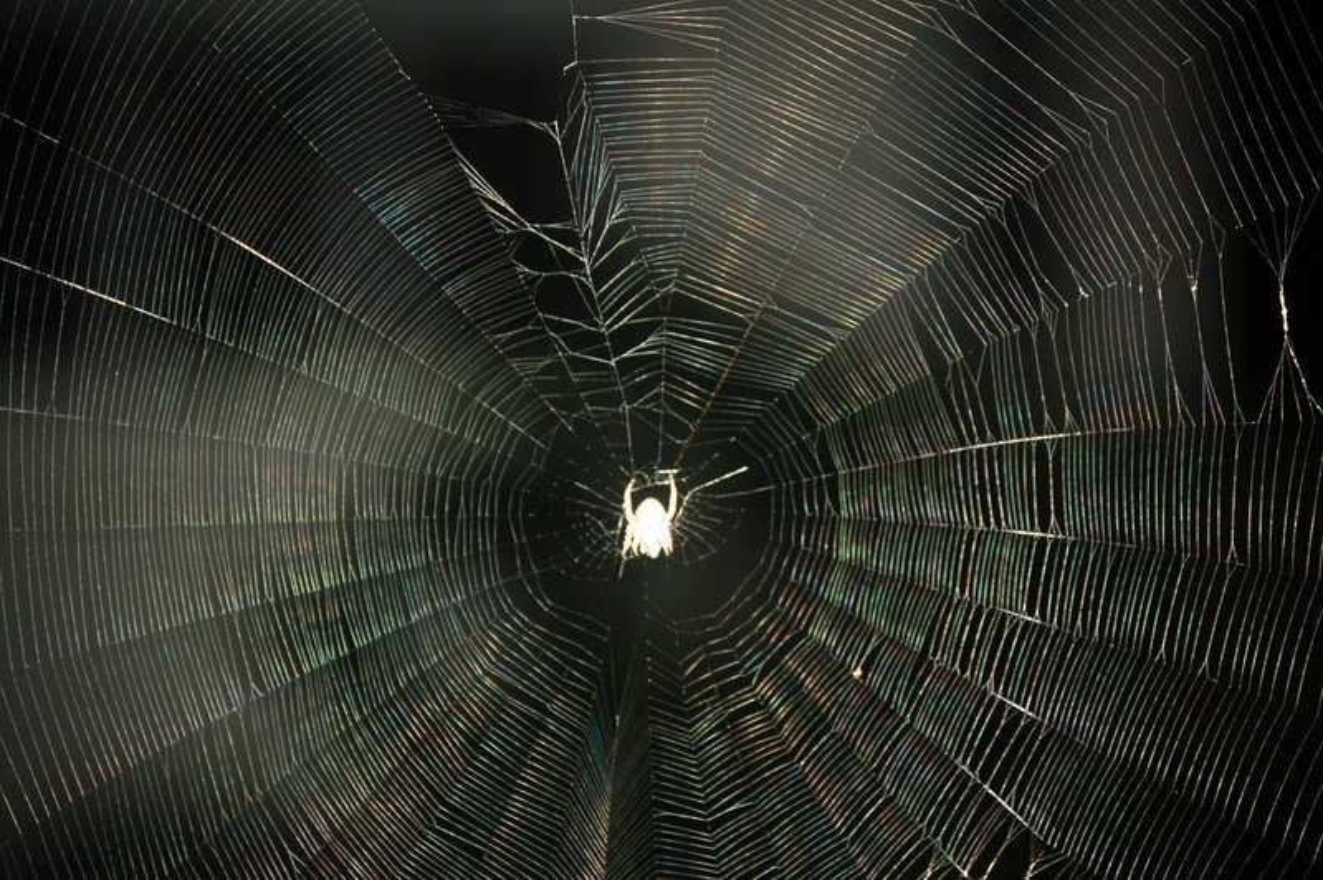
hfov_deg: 16.1
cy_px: 440
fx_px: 4682
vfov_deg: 10.7
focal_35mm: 128
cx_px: 662
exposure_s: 1/60
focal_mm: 85
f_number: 4.8
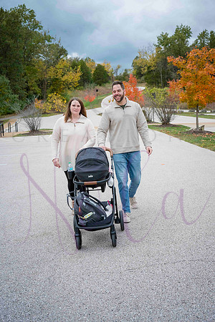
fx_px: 367
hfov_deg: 32.6
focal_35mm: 41
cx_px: 108
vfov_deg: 47.4
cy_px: 161
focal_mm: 41
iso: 400
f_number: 5
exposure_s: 1/640
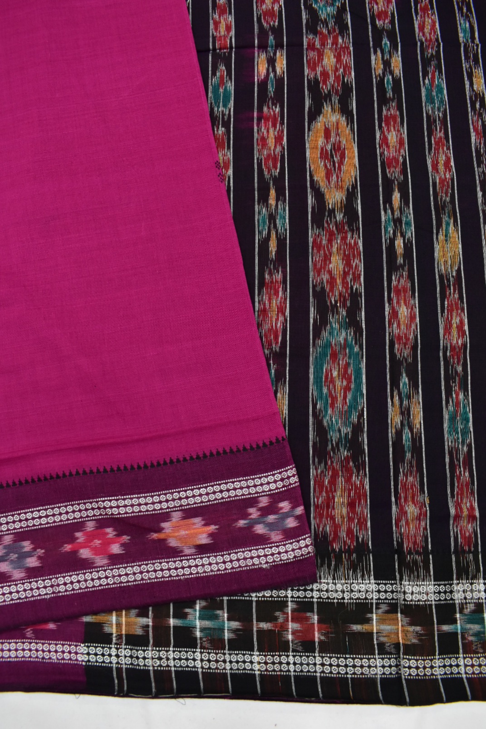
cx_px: 243
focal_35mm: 27
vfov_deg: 67.4
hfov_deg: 47.9
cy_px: 364
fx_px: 547
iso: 800
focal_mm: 18
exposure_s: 1/30
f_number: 6.3
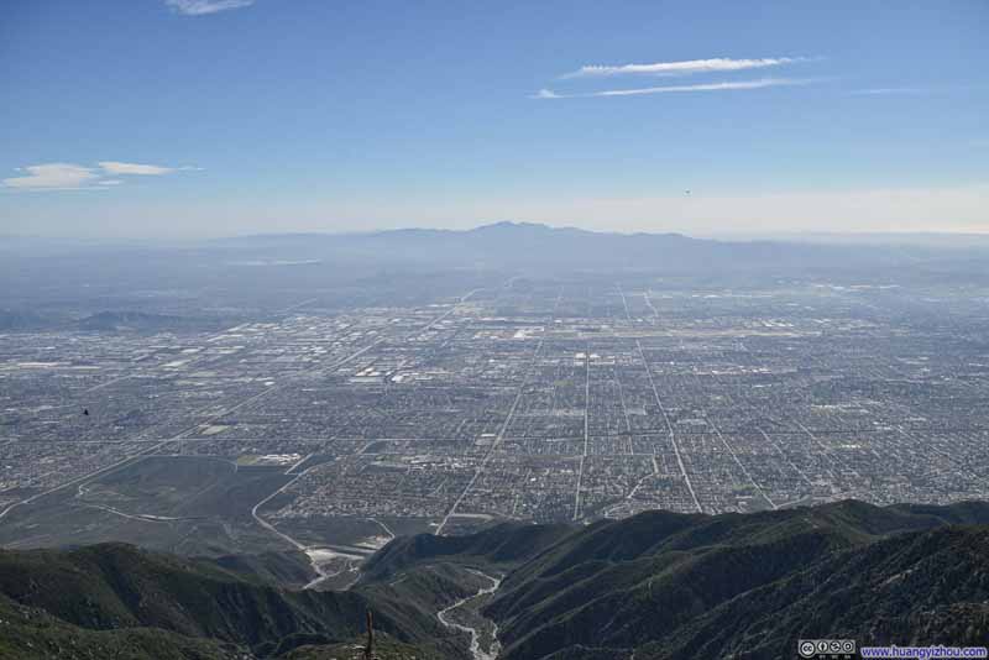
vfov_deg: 36.9
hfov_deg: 53.1
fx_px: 989
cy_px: 330
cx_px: 494
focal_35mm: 36
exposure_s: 1/2000
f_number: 5.6
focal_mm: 36
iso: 100
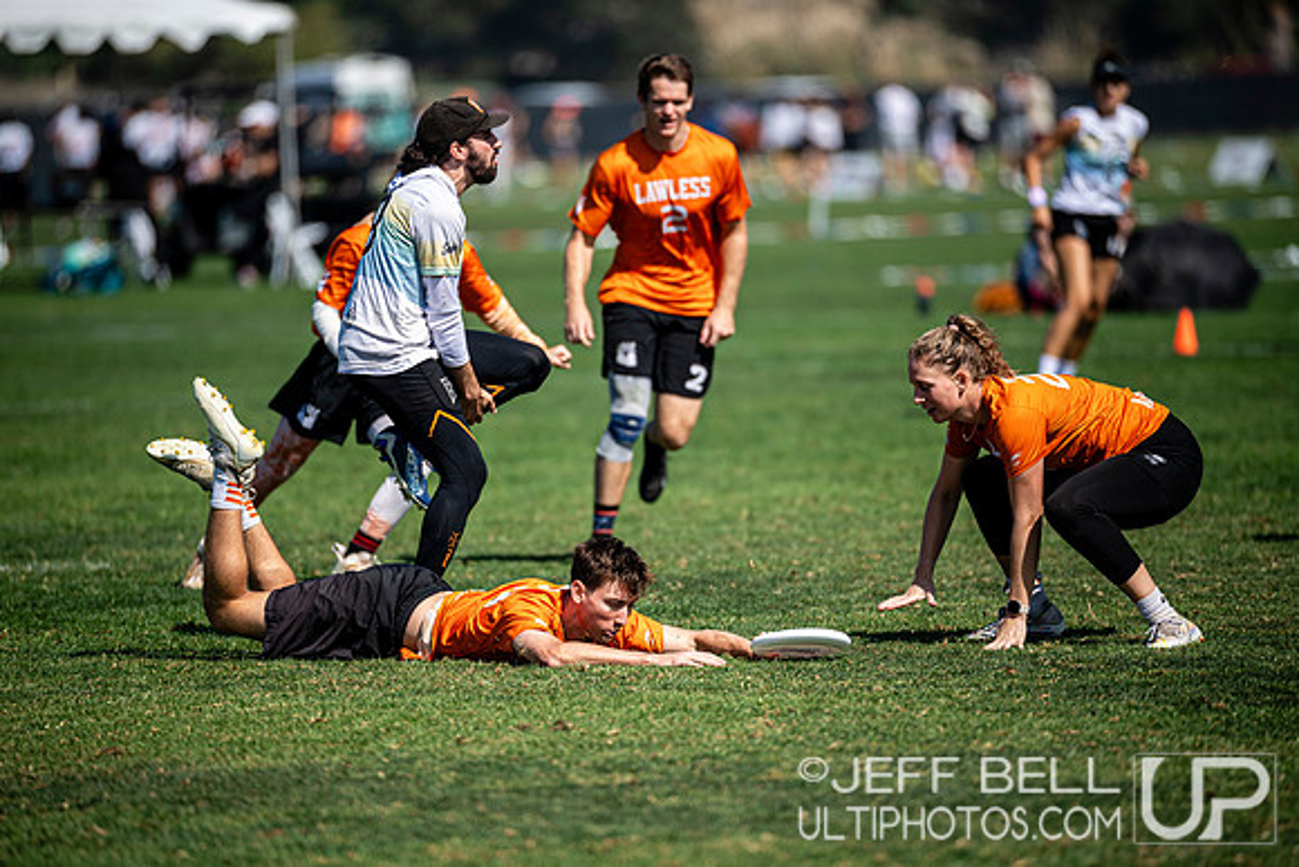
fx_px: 10827
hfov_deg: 6.9
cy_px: 434
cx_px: 650
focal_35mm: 300
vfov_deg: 4.6
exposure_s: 1/2500
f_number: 3.2
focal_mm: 300
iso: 160
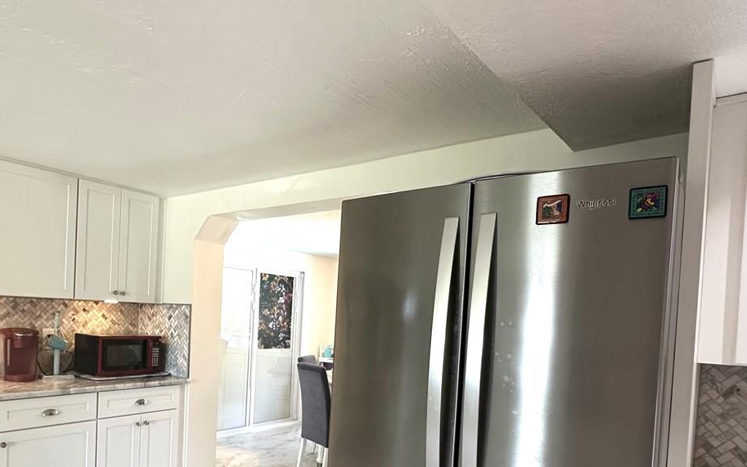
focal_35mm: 26
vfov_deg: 46.4
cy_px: 335
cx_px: 272
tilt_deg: -2.1
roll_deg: -2.3
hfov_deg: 69.1
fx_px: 529
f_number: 2.2
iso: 250
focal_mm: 2.22
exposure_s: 1/60
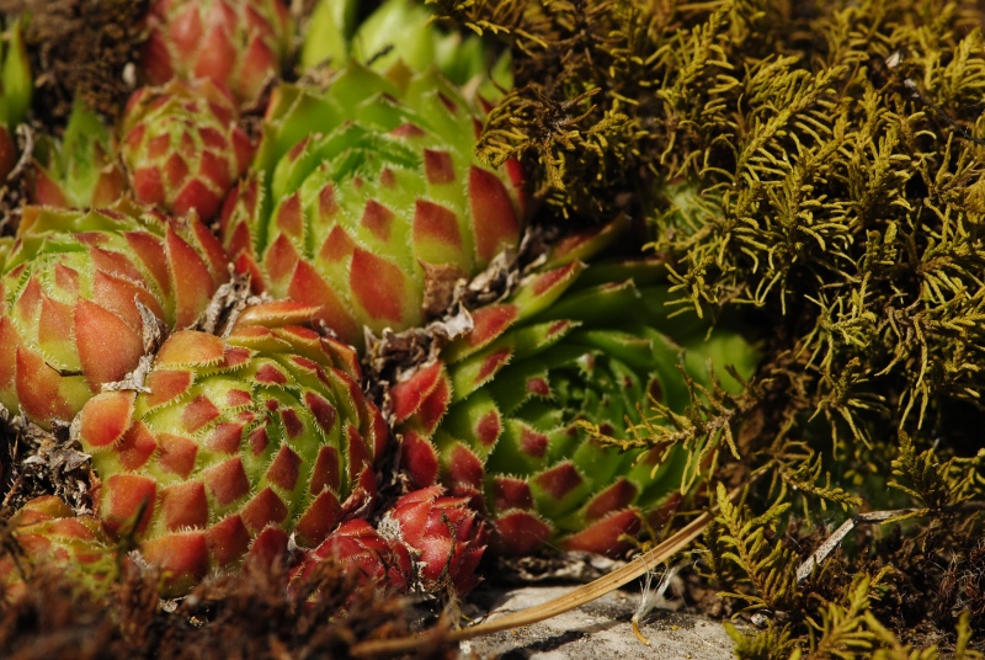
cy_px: 330
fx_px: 3494
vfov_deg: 10.8
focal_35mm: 128
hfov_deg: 16.0
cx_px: 492
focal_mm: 85
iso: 100
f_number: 9
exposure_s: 1/250
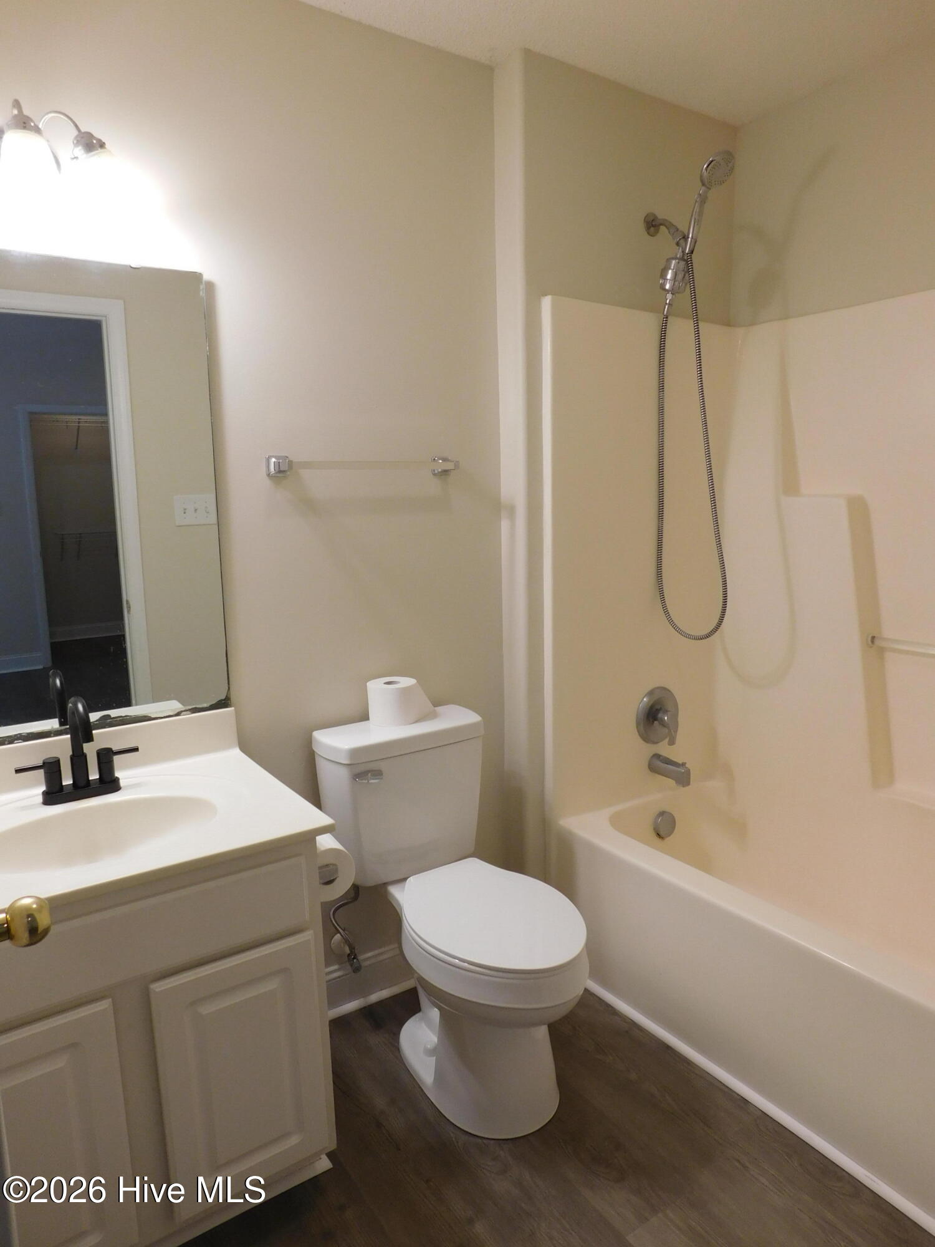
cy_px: 624
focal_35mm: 23
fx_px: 828
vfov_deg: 73.9
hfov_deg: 58.9
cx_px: 468
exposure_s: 1/60
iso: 125
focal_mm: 4
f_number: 3
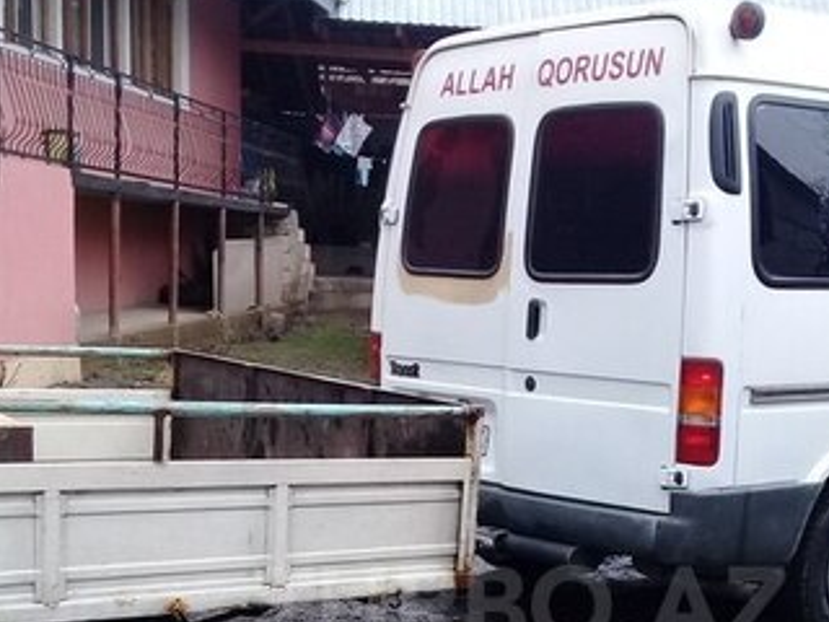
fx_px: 1533
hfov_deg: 30.1
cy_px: 605
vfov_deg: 22.2
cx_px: 521
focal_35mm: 64
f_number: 2.2
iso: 64
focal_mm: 3.3
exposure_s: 1/176
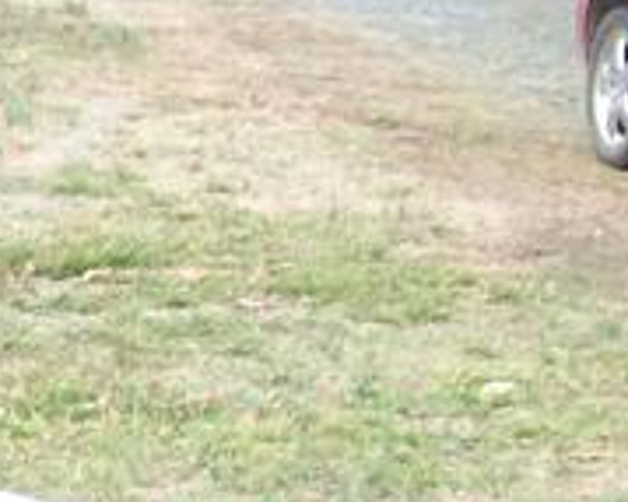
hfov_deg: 7.1
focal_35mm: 251
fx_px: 4663
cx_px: -1088
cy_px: 772
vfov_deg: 6.1
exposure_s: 1/79.6
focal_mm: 7.6
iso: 140
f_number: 3
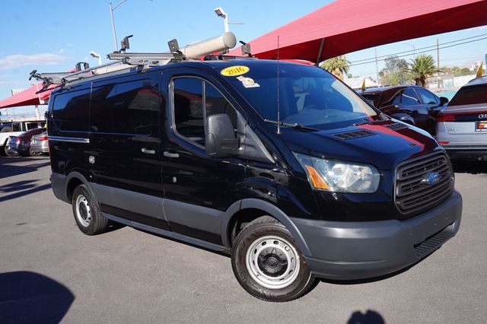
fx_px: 446
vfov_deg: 39.9
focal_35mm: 33
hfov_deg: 57.2
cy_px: 162
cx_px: 244
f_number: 13
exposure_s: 1/80
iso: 100
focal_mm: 22
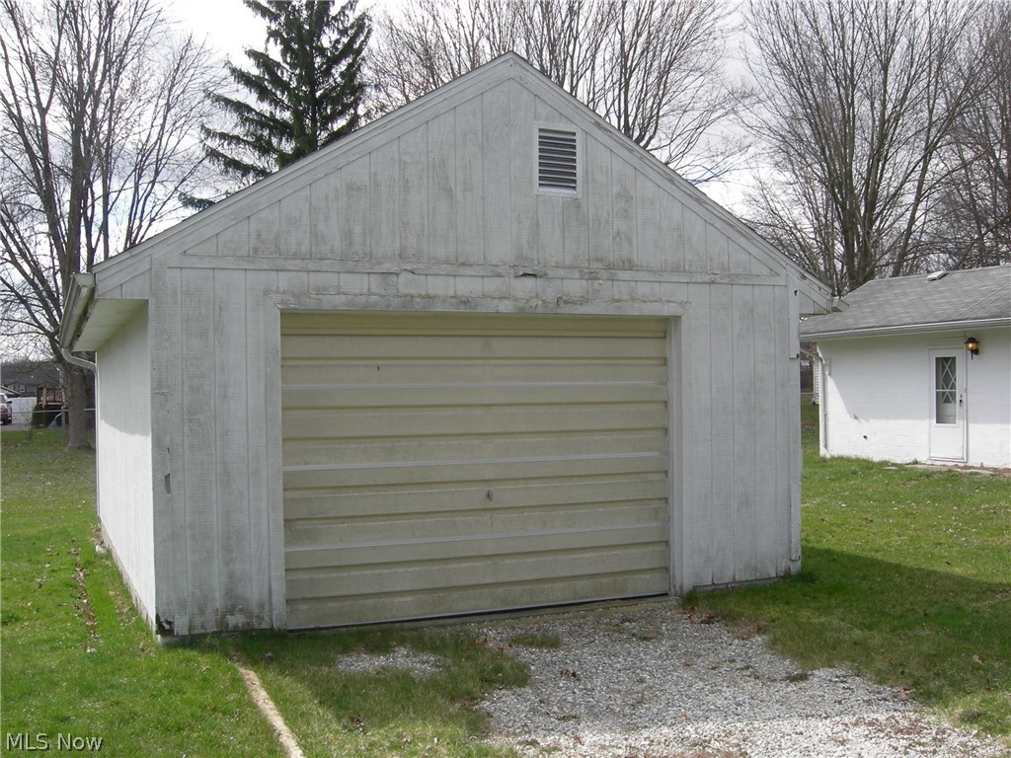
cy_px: 379
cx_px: 506
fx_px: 1051
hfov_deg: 51.4
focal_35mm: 36
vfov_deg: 39.7
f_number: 5.4
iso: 64
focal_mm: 7.5
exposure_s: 1/198
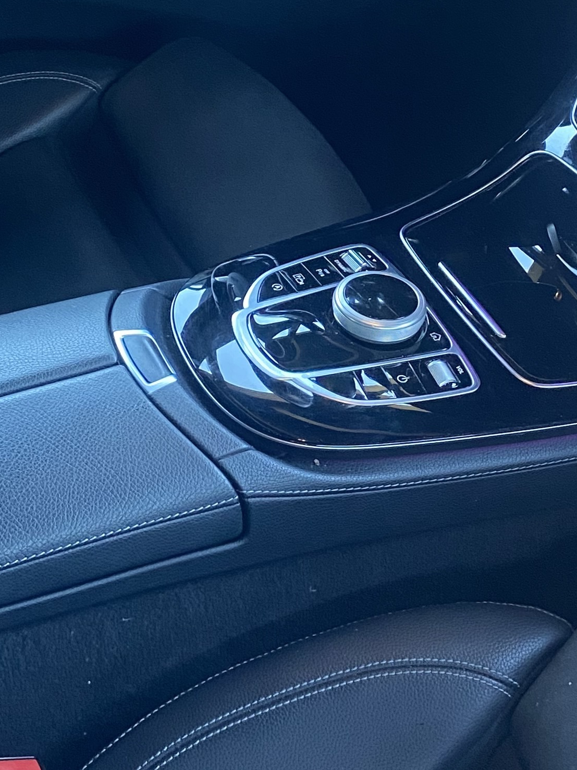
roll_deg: +3.1
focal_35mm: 71
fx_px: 1579
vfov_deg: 26.7
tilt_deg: -34.0
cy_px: 108
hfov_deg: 20.7
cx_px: 359
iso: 320
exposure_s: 1/60
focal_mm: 4.25
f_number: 1.8
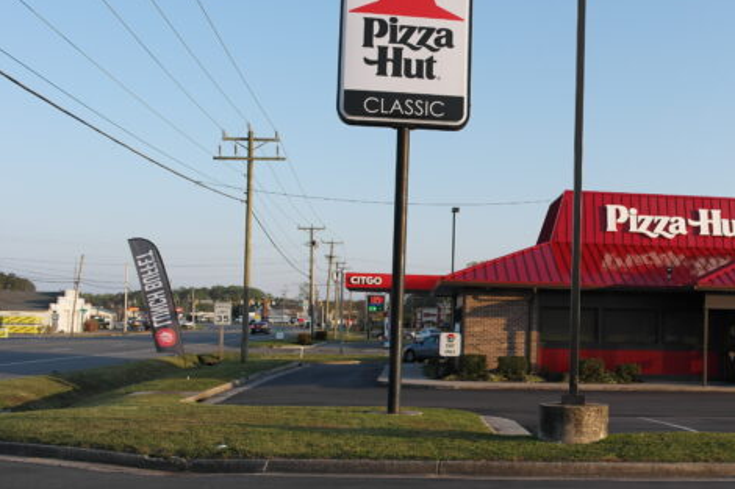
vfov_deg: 27.5
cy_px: 244
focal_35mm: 49
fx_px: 1000
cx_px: 599
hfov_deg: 38.7
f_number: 5.6
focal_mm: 20
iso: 100
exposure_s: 1/200
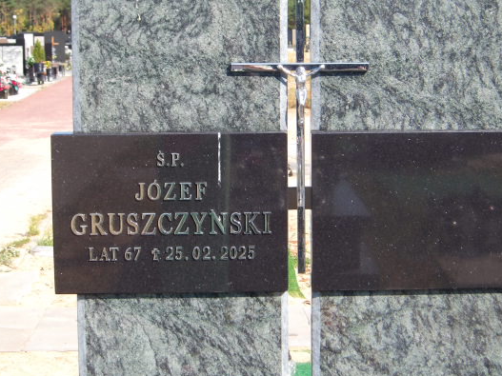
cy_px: 198
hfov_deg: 23.0
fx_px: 1232
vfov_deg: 17.4
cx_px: 291
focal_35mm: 85
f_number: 4.9
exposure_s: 1/269
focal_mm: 12.5
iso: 100
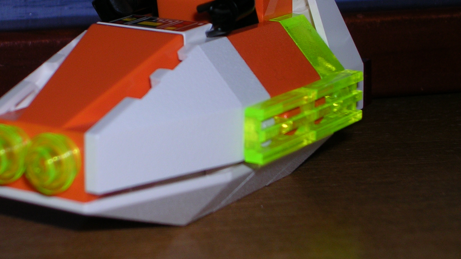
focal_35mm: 122
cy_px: 76
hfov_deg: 17.5
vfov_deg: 9.9
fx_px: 1491
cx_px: 171
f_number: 4.1
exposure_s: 1/60.1
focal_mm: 13
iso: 50
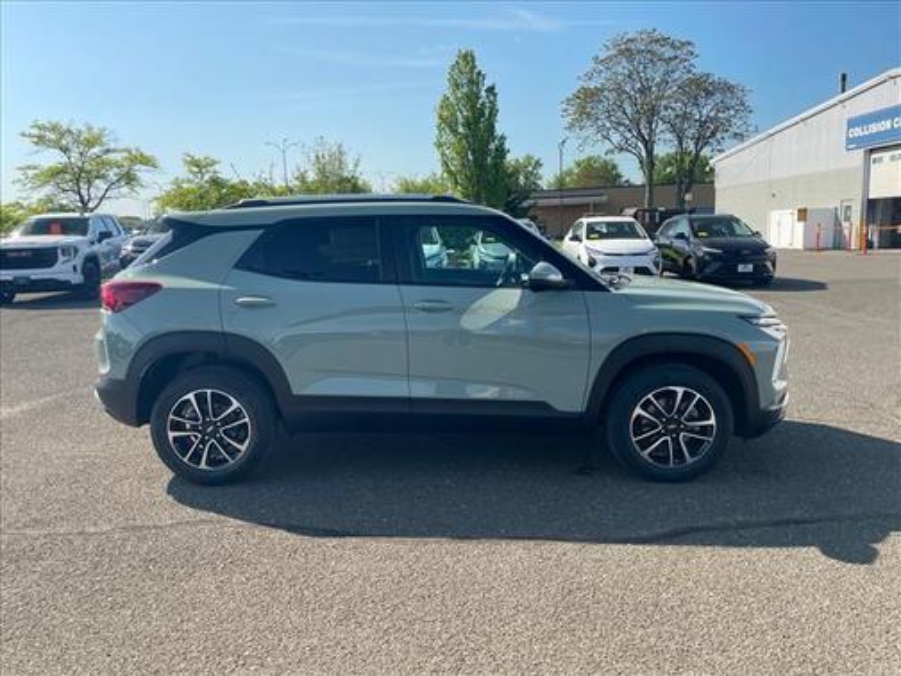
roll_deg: +3.7
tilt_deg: -7.6
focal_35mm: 26
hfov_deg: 67.3
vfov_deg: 53.1
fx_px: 677
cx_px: 450
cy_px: 338
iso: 32
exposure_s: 1/824
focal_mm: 4.2
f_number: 1.6
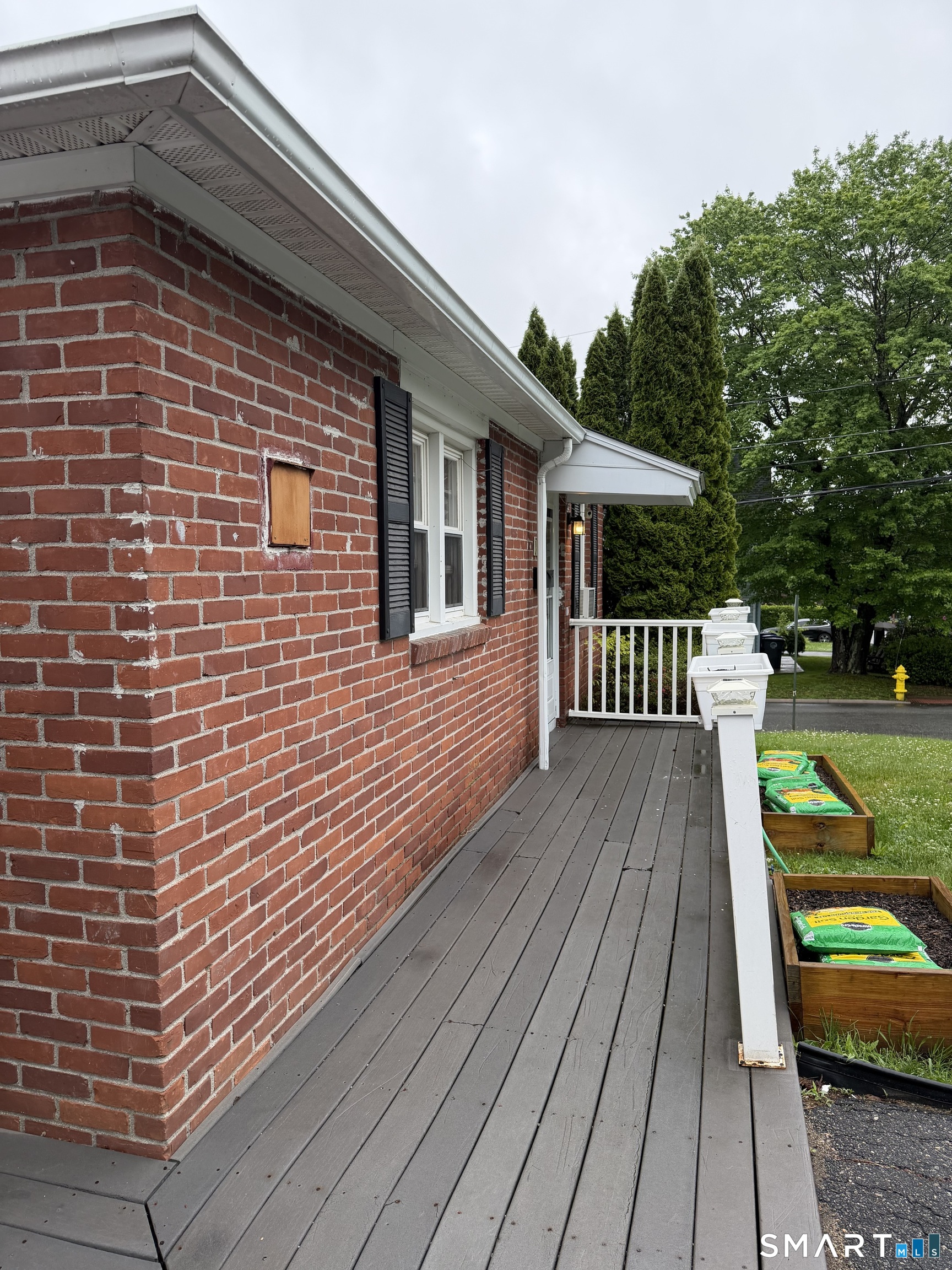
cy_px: 635
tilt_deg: -4.4
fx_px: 880
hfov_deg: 56.8
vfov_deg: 71.6
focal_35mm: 24
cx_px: 476
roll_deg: +0.5
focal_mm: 6.76
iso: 100
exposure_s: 1/665
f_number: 1.78
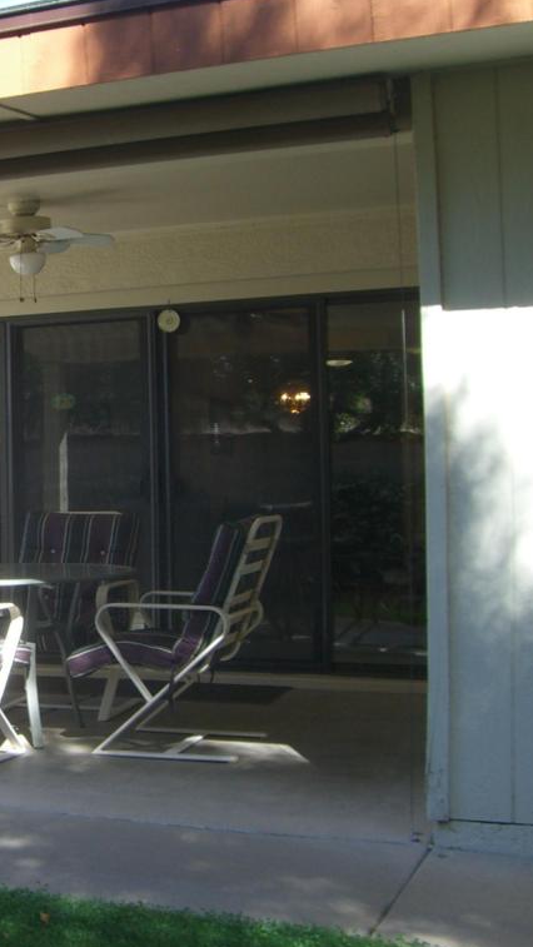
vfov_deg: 37.2
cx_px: -10
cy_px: 473
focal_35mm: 56
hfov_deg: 20.7
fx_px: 1407
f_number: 4.3
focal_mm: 6.2
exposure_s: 1/125
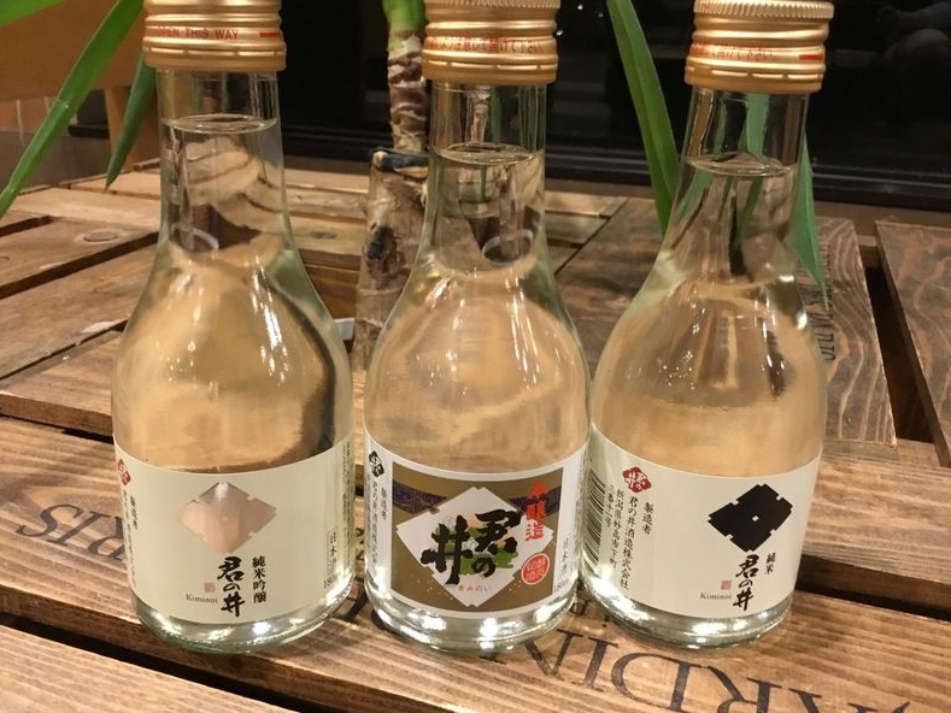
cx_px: 477
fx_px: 879
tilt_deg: -21.9
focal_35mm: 32
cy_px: 360
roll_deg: -1.4
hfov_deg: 56.8
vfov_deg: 44.2
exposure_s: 1/15
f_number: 2.4
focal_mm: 3.3
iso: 400
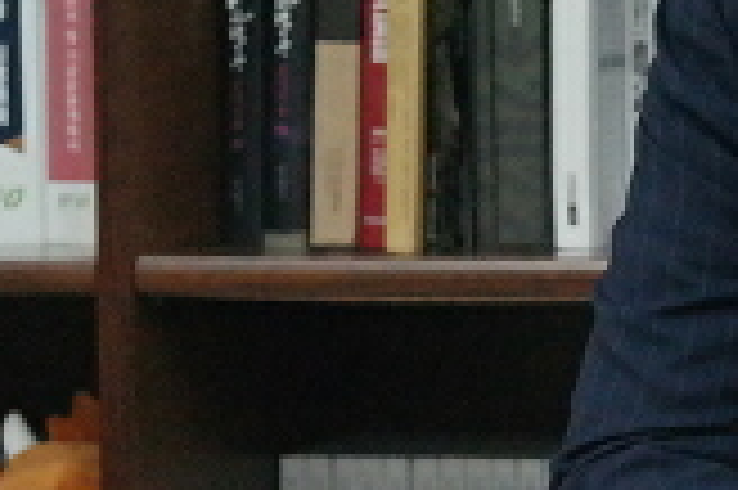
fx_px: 4424
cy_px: 2
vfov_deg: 6.3
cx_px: 1143
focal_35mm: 216
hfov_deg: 9.3
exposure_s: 1/250
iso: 6400
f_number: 5
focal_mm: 40
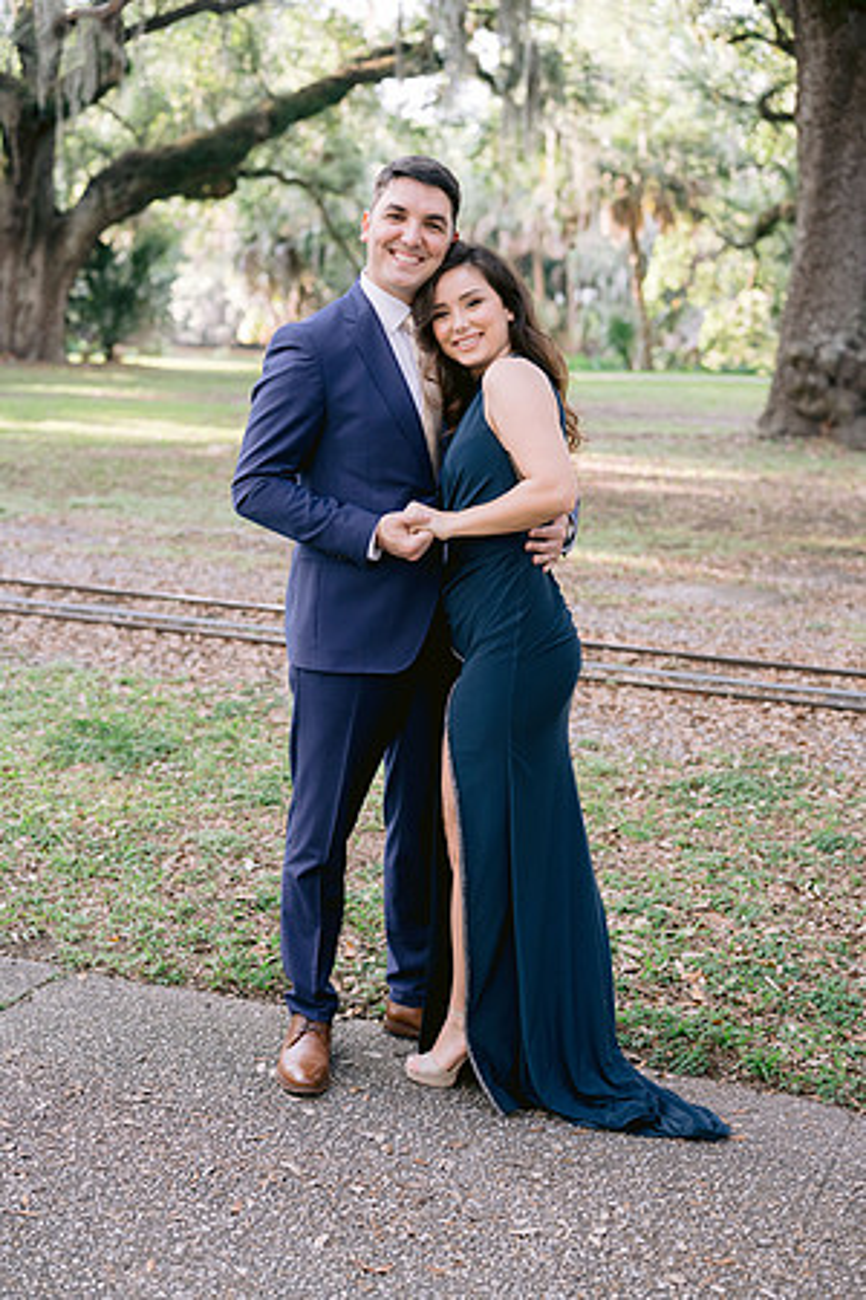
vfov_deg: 39.6
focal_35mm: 50
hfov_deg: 27.0
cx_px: 433
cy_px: 650
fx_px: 1804
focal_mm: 50
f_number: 2.8
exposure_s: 1/320
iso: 400
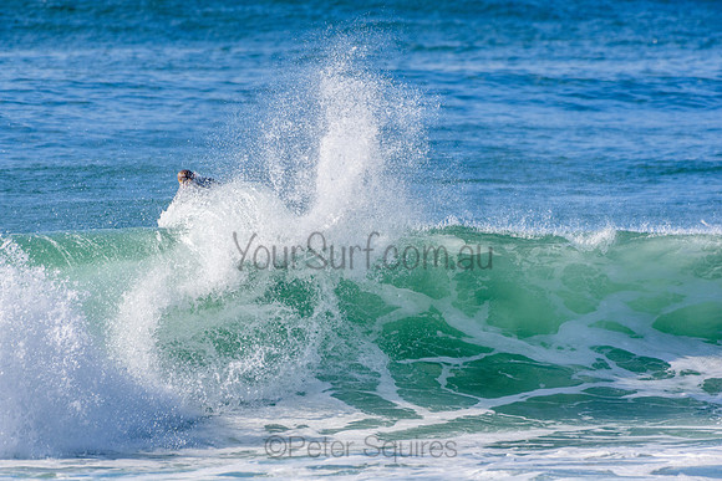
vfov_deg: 1.8
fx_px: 15044
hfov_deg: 2.7
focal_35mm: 750
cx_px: 361
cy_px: 240
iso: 280
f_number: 5.6
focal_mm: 500
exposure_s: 1/2000
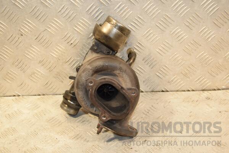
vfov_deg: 21.6
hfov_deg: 31.9
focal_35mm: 63
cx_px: 114
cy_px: 76
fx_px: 401
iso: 800
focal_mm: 42
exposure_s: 1/200
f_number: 5.6
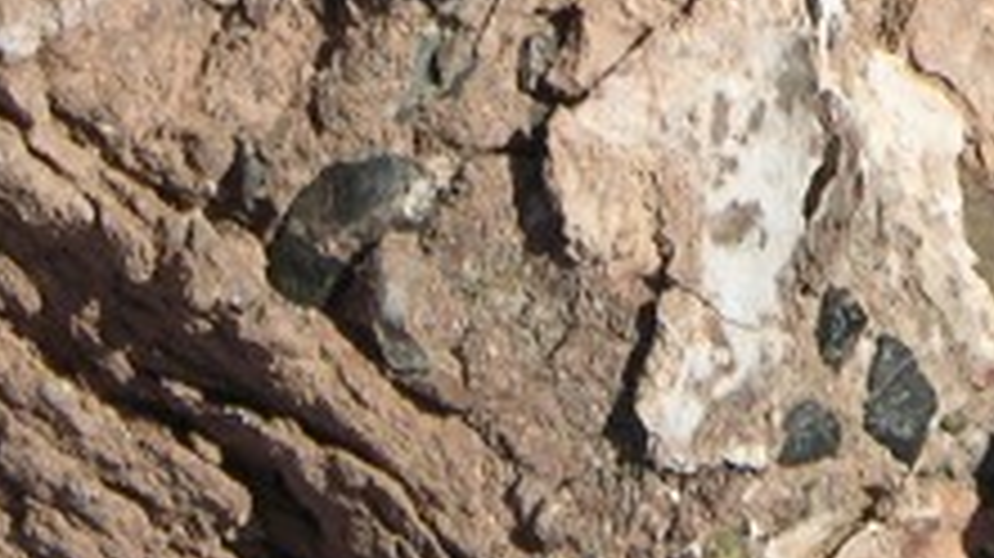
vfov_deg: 1.7
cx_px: 1169
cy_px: -680
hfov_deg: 3.0
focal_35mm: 708
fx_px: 18649
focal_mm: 34.7
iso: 50
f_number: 5.4
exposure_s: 1/365
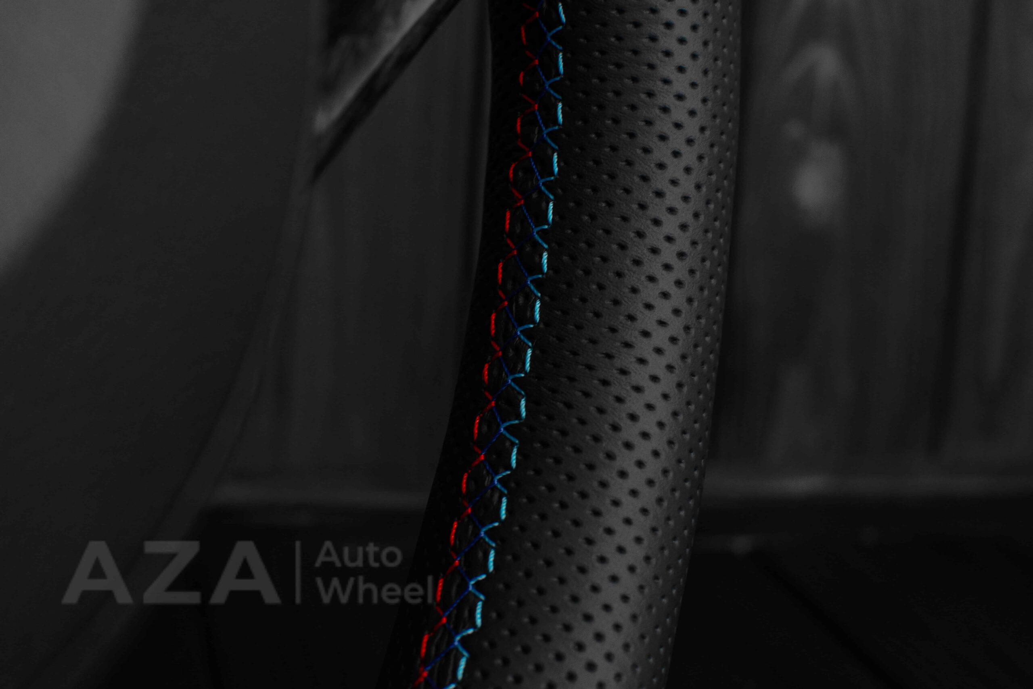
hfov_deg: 37.8
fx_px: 1506
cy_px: 344
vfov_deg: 25.8
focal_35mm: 52
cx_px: 516
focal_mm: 35
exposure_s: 1/125
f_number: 6.3
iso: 500
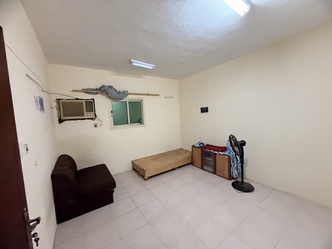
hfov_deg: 102.0
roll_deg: +2.6
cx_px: 166
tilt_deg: -3.8
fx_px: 134
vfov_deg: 85.7
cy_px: 124
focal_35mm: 14
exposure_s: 1/60
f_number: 2.2
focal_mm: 2.22
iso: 640
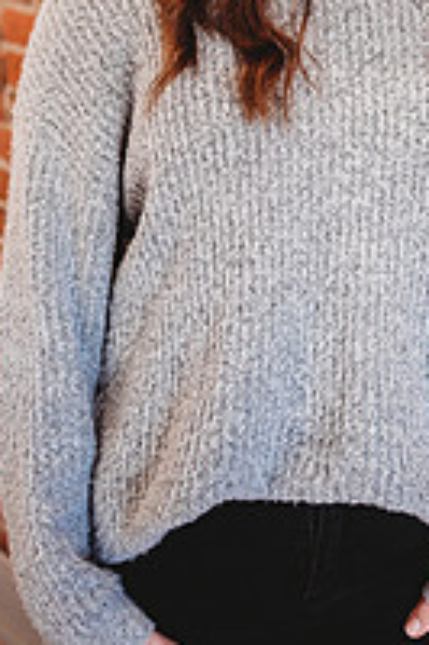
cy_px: -42
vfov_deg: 32.9
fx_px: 967
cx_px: 335
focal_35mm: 54
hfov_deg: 24.7
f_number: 2.2
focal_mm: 24
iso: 500
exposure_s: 1/160
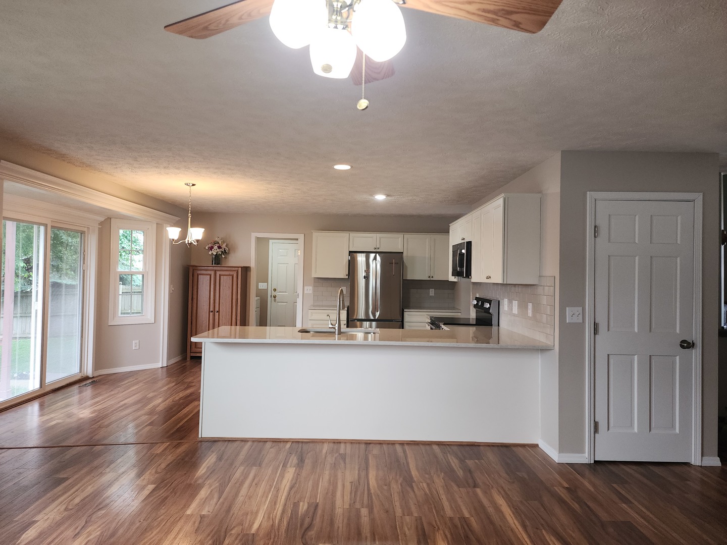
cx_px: 364
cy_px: 272
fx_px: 483
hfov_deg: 73.9
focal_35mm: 23
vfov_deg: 58.9
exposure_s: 1/60
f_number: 1.8
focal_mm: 6.4
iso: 80
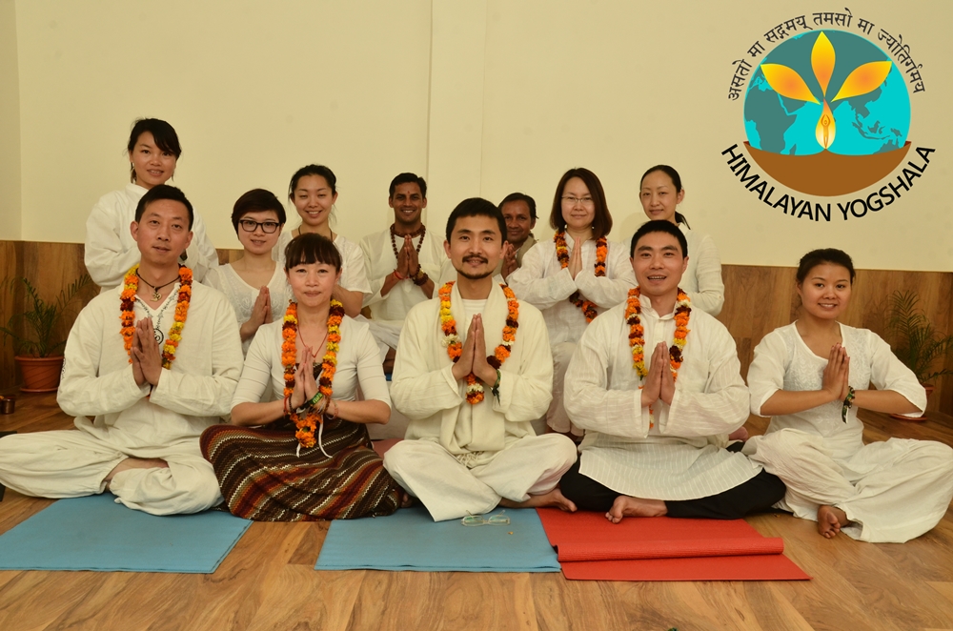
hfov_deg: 57.3
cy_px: 316
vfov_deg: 39.8
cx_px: 476
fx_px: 872
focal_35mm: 33
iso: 640
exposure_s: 1/125
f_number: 14
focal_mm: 22
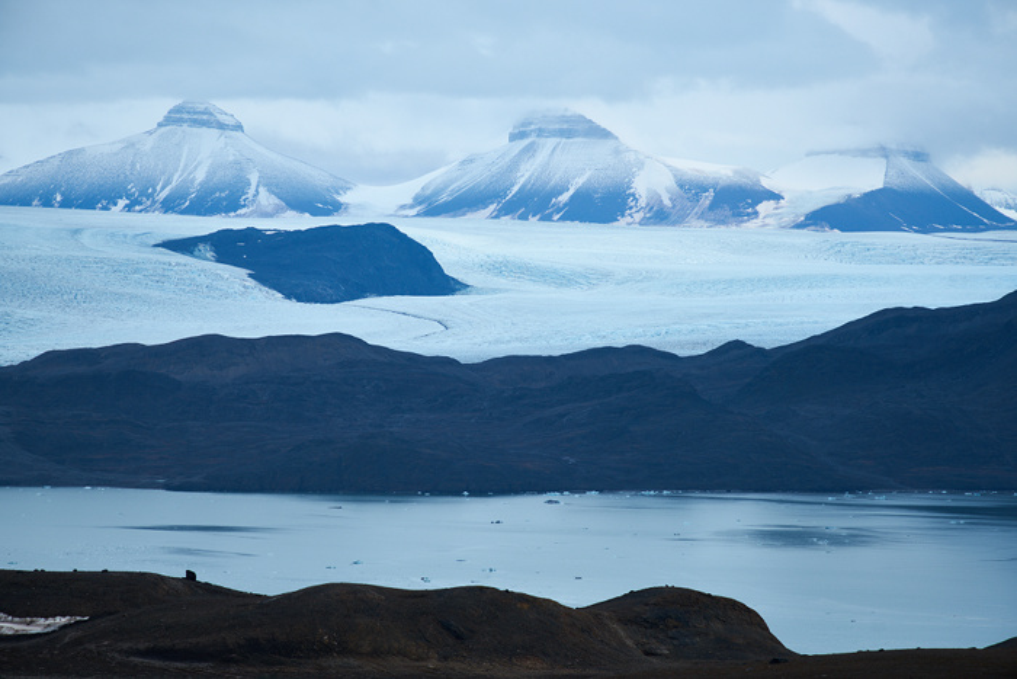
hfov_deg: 10.3
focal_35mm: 200
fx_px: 5651
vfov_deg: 6.9
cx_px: 508
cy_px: 340
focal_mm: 200
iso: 200
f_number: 5.6
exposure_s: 1/125
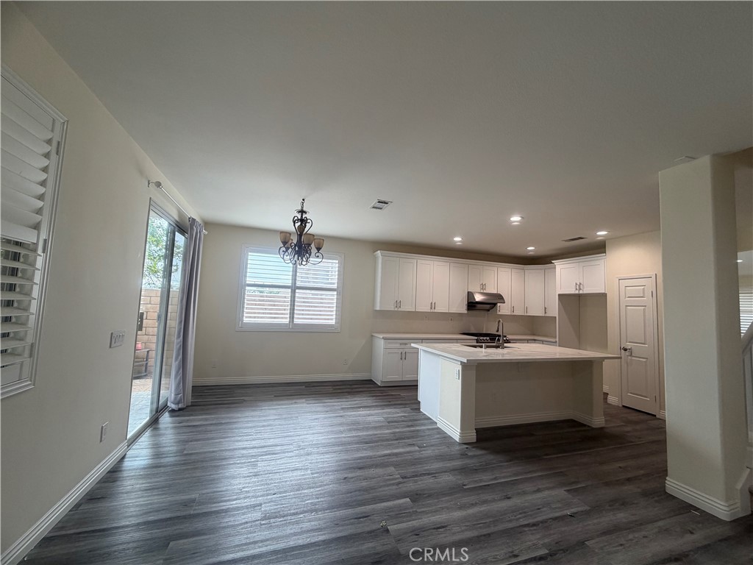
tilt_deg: +3.6
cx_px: 376
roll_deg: -2.1
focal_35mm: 14
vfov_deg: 85.7
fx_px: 305
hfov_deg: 102.1
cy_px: 282
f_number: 2.2
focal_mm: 2.22
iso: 125
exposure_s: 1/120
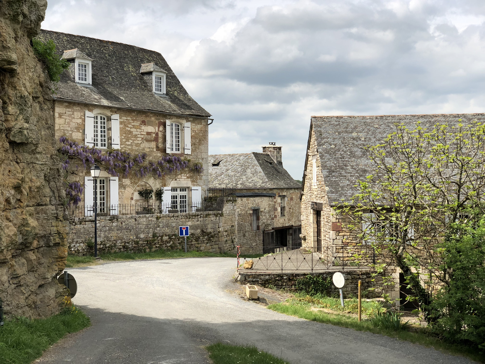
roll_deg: +1.4
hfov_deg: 36.8
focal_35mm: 52
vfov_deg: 28.0
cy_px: 182
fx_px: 729
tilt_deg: +1.5
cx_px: 242
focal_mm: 6
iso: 16
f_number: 2.4
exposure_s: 1/1066
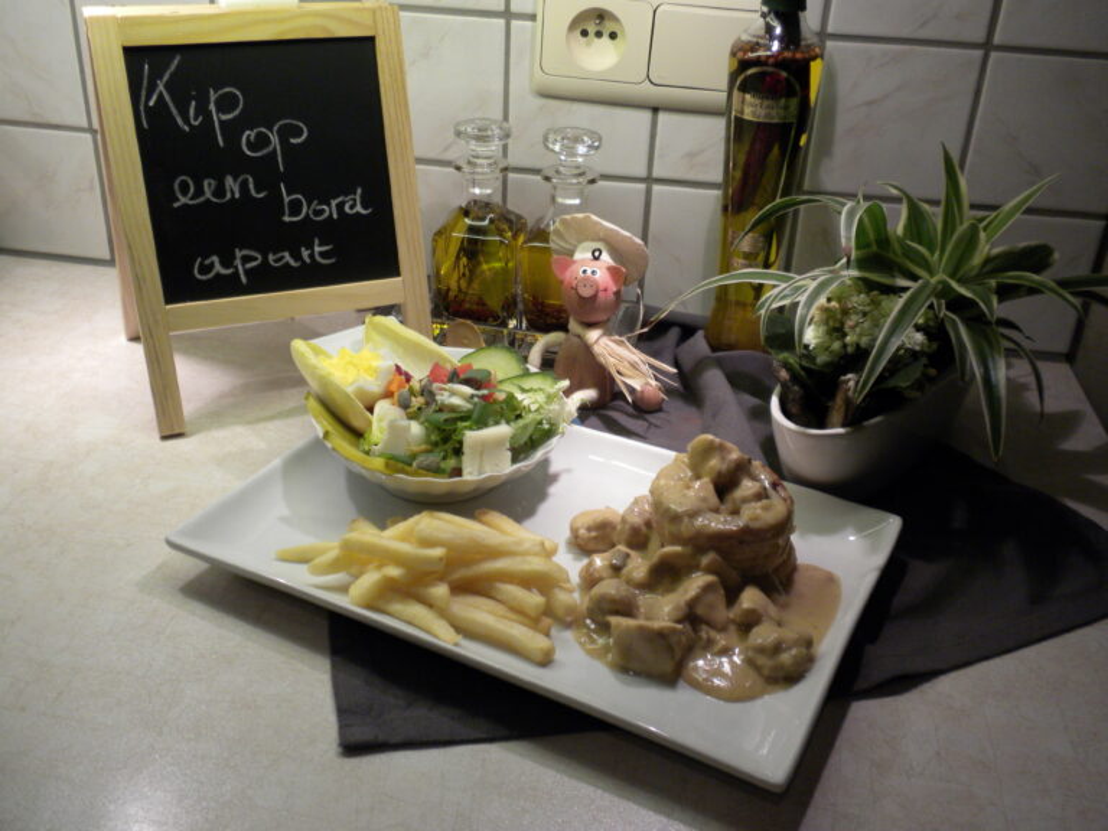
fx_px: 1184
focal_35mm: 37
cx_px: 554
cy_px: 416
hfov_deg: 50.1
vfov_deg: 38.7
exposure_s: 1/56.2
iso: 186
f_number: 3.5
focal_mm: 6.6
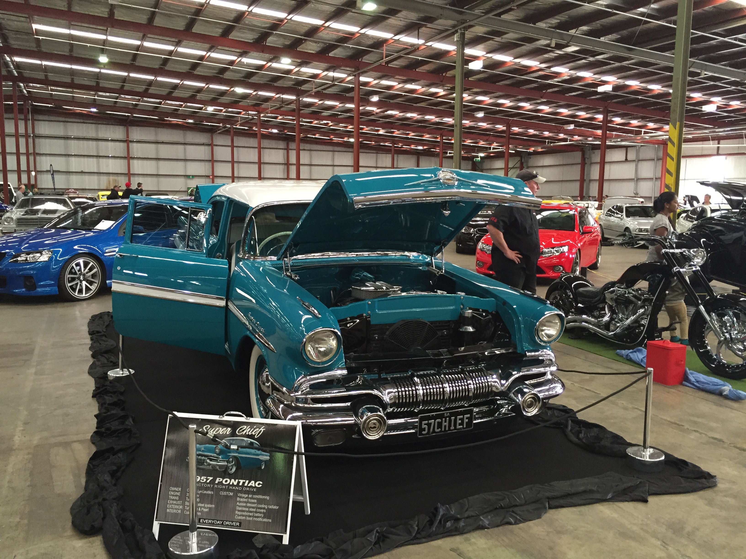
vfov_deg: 48.2
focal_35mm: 29
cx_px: 373
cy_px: 280
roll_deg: -1.1
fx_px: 625
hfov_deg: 61.7
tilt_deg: -7.6
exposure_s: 1/30
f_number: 2.2
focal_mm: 4.15
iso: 160
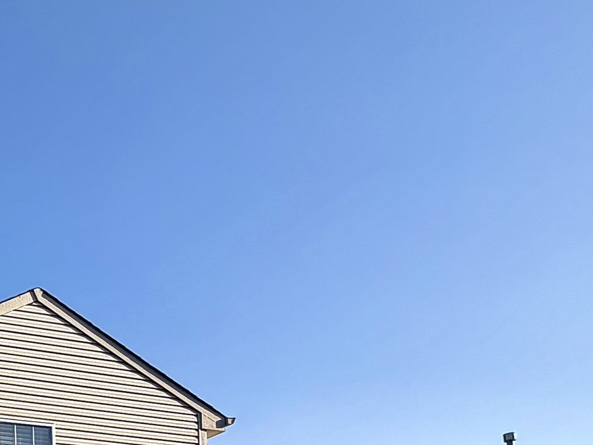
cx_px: -276
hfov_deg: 27.8
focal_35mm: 49
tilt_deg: +4.5
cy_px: 651
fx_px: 839
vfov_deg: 24.0
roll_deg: -0.6
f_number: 2.2
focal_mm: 2.22
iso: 32
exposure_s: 1/770
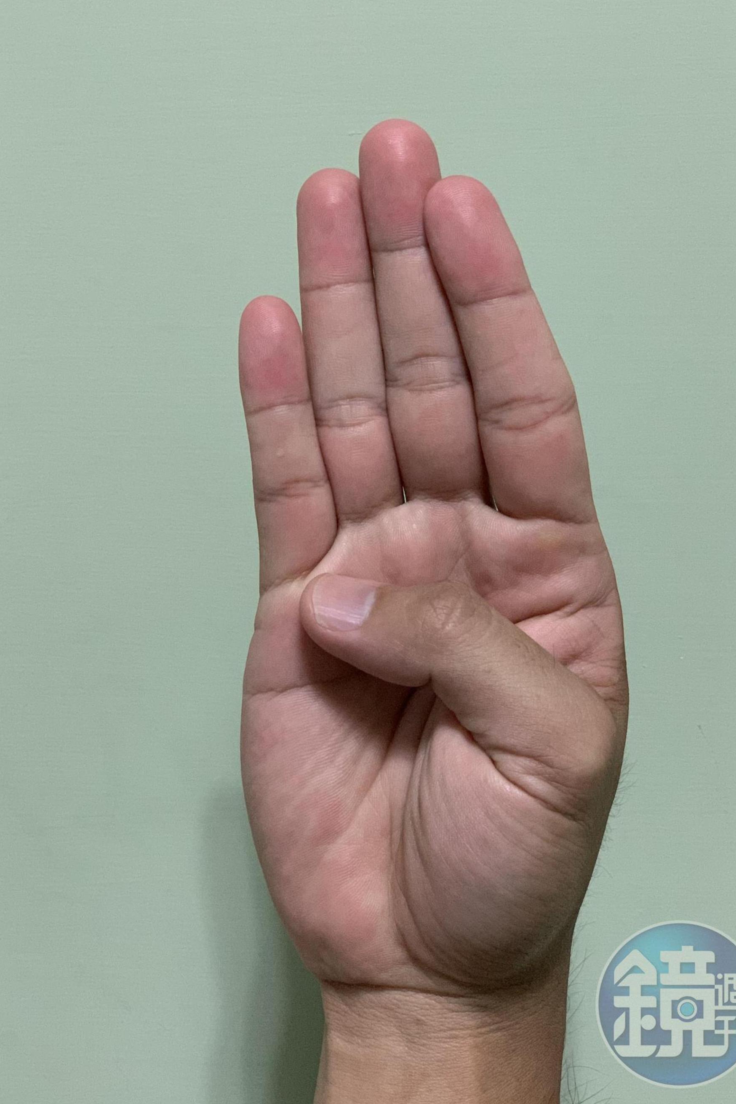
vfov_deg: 36.2
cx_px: 371
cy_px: 555
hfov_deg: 24.6
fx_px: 1687
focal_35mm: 55
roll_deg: -0.8
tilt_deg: -6.6
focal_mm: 6
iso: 250
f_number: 2.4
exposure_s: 1/60
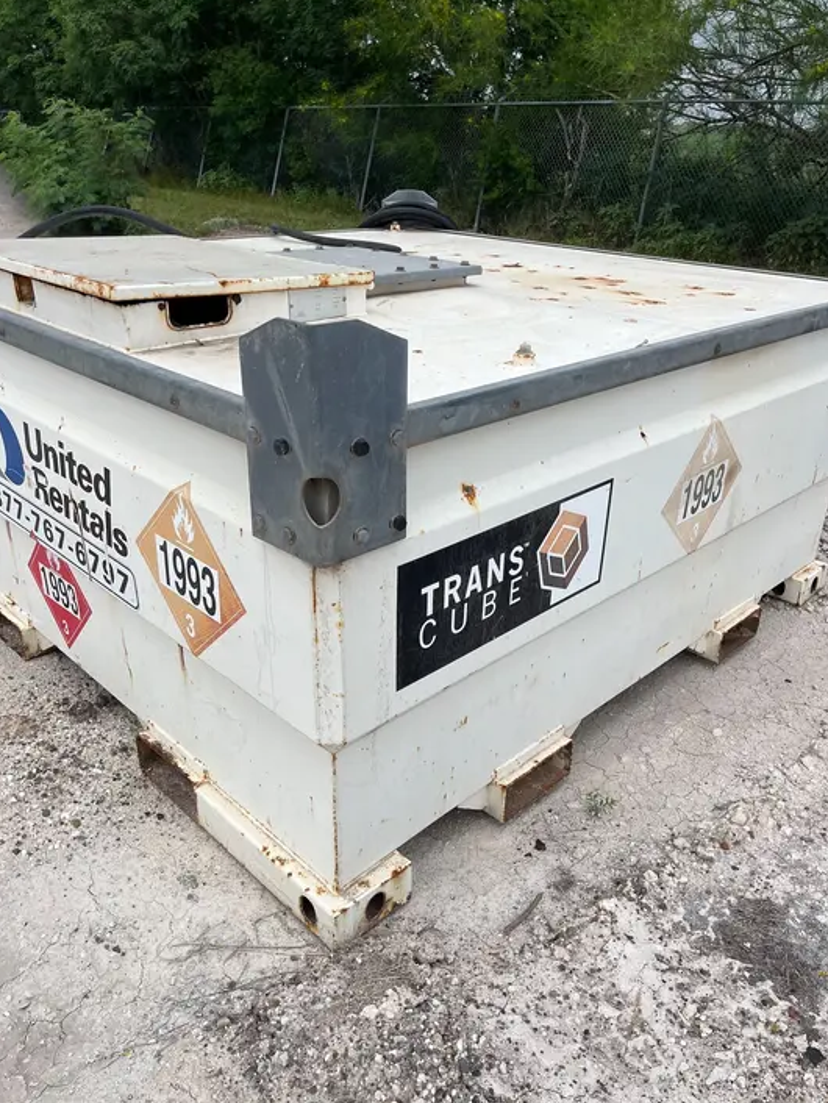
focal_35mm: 27
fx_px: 861
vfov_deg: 65.3
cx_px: 423
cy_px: 557
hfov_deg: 51.4
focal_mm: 5.1
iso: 50
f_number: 1.6
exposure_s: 1/6897
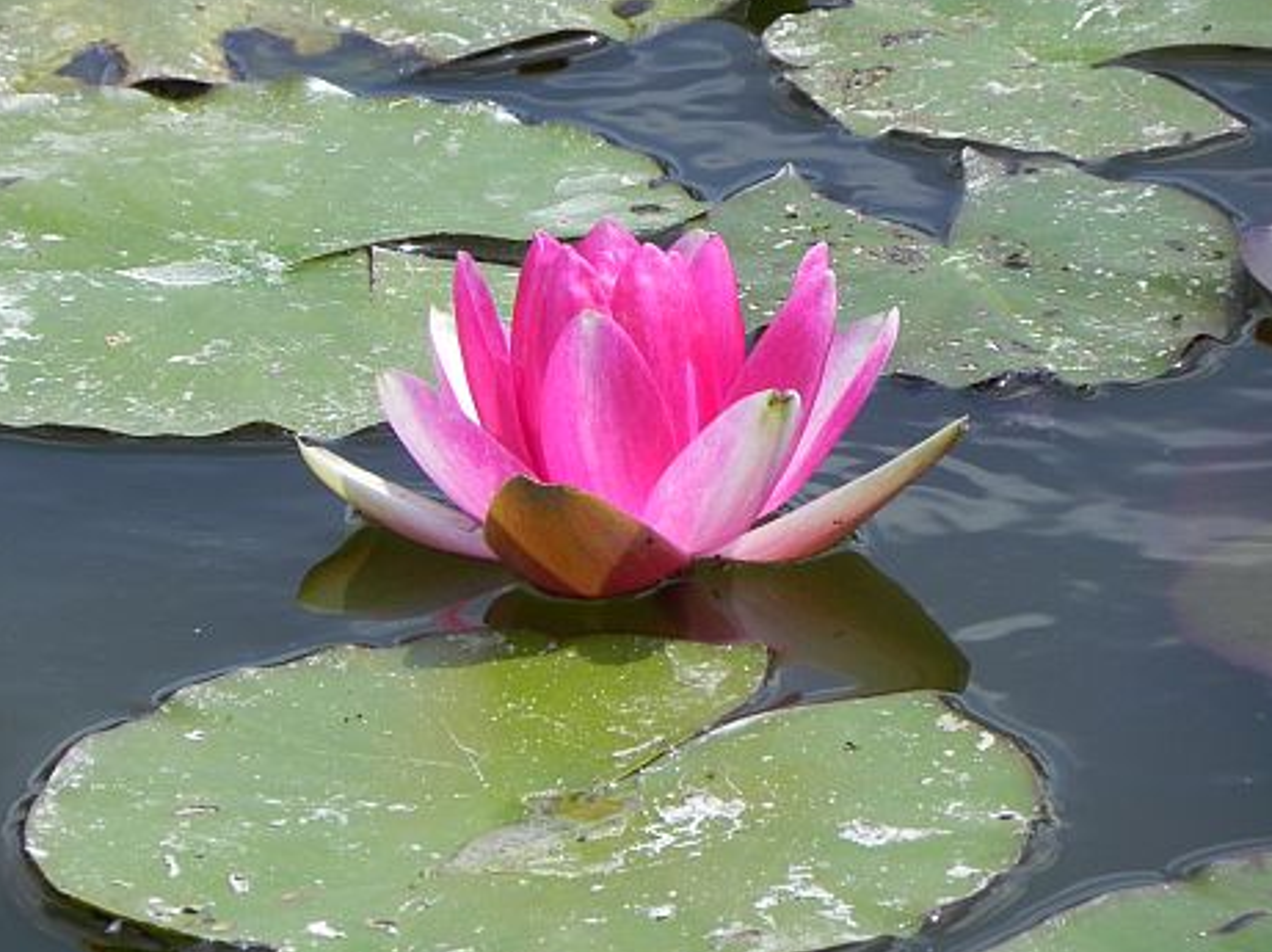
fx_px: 27024
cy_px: 454
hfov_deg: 2.7
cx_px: 662
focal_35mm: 736
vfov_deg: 2.0
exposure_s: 1/415
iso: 160
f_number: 7.1
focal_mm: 120
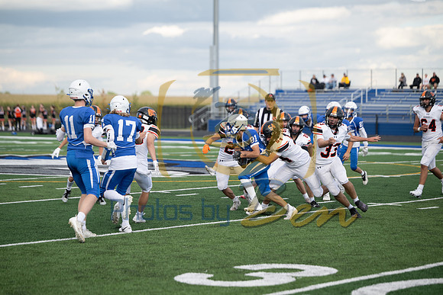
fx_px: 1415
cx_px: 222
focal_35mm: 115
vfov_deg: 11.9
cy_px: 148
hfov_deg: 17.8
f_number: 2.8
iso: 320
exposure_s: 1/1600
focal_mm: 115
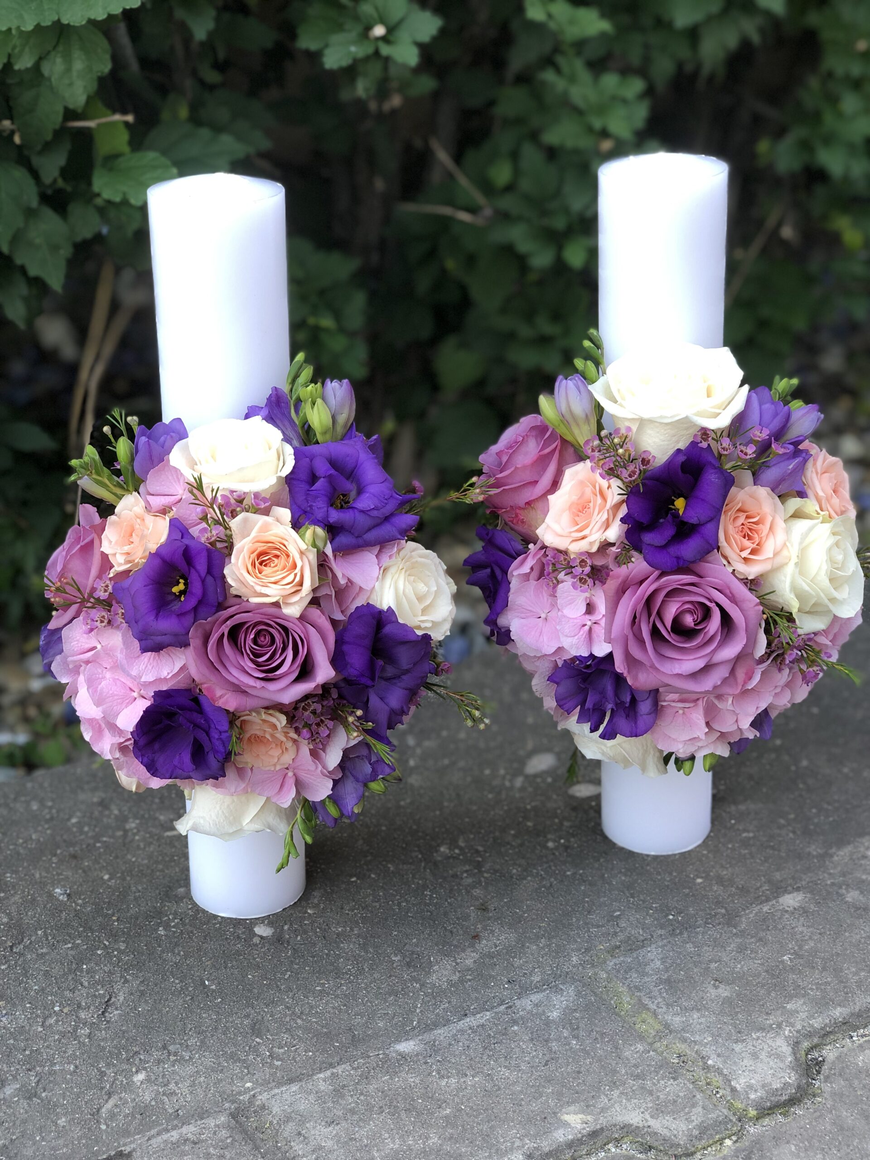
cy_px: 580
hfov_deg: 28.0
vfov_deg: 36.8
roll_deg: +1.0
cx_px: 435
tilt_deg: -22.0
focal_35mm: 52
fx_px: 1743
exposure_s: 1/60
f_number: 2.4
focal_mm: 6
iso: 25
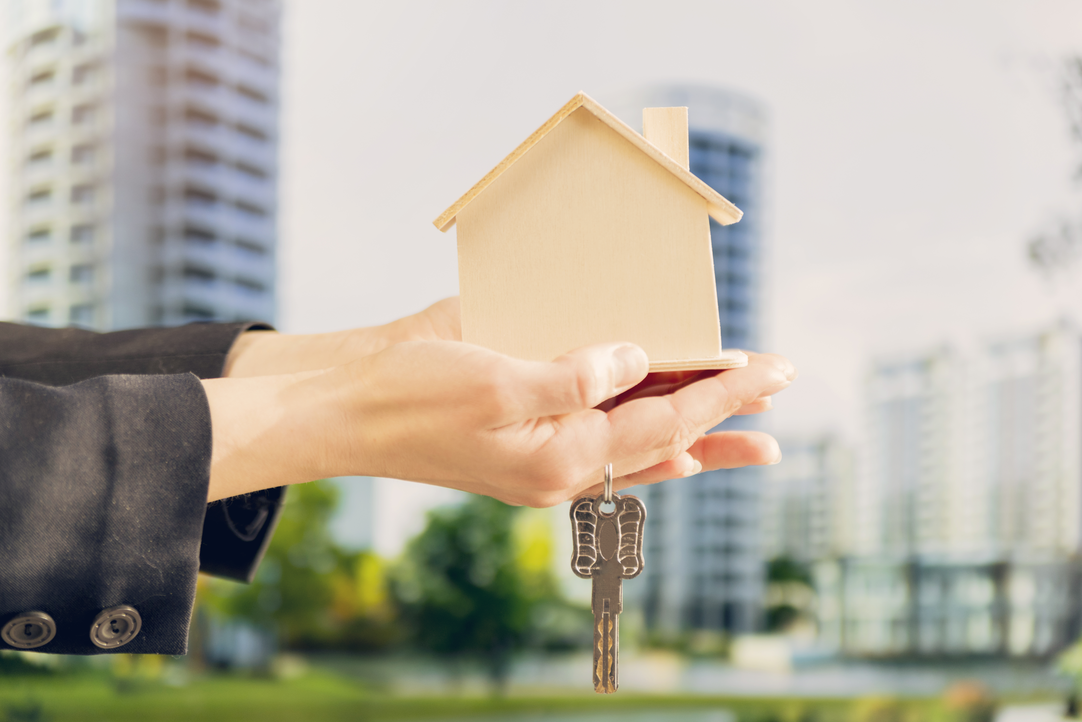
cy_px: 361
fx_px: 2255
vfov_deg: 18.2
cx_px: 541
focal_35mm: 75
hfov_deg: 27.0
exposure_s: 1/125
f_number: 2.8
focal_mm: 75
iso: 400
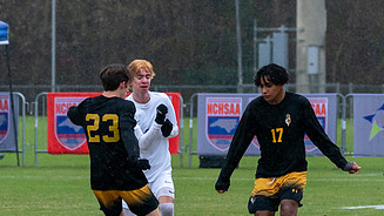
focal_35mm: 596
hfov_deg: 3.6
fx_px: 6069
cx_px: 207
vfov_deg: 2.0
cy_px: 173
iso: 2500
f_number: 5.6
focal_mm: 203
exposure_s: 1/1000
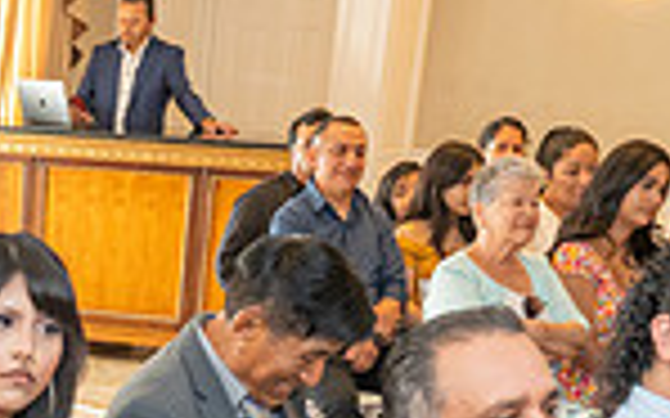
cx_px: -76
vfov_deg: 12.7
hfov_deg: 20.8
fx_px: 1734
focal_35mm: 95
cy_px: 721
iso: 1250
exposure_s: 1/200
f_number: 3.5
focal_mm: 24
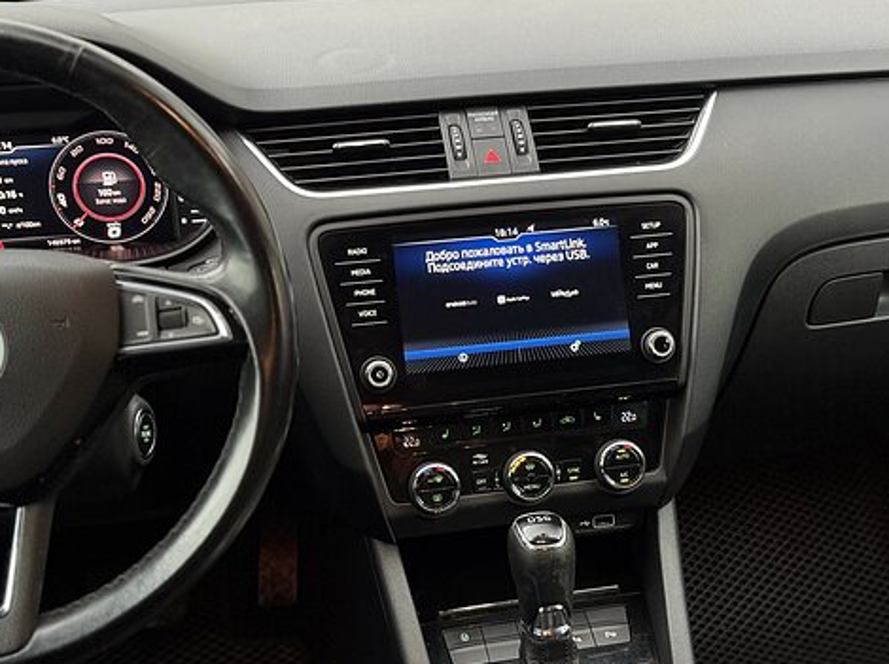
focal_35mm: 56
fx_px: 1436
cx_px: 507
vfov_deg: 26.0
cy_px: 322
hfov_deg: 34.3
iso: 640
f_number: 1.78
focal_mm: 6.76
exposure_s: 1/28
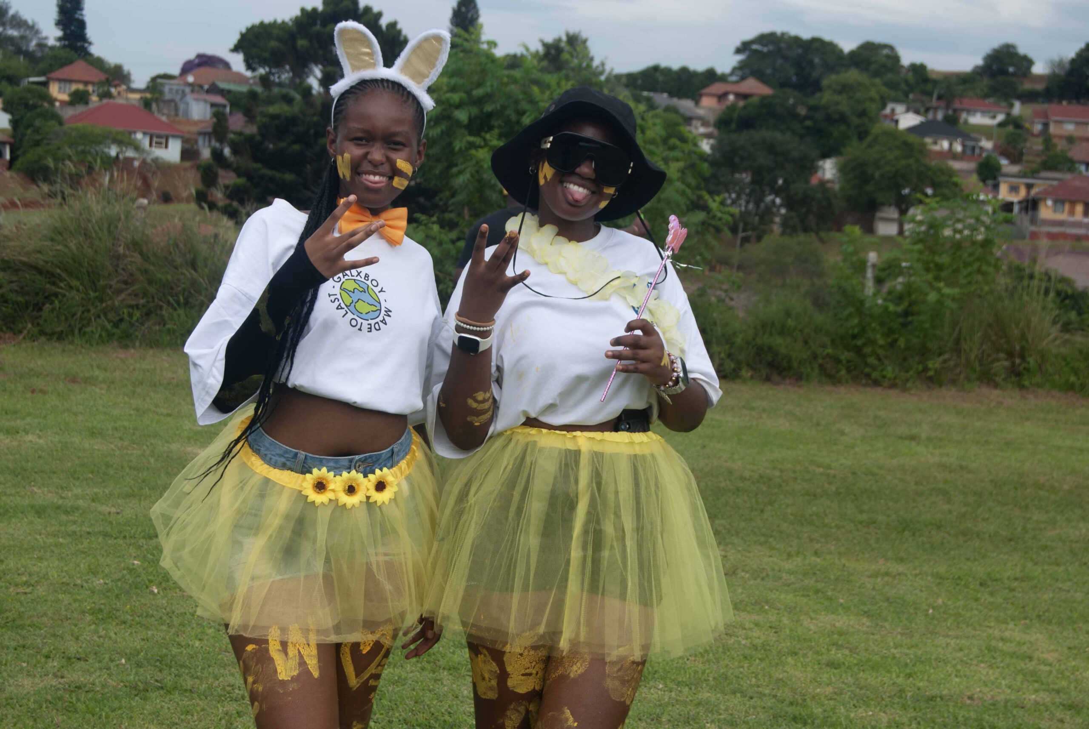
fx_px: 2044
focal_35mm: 68
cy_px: 364
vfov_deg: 20.2
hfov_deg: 29.8
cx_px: 544
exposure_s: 1/250
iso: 100
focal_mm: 45
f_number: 8
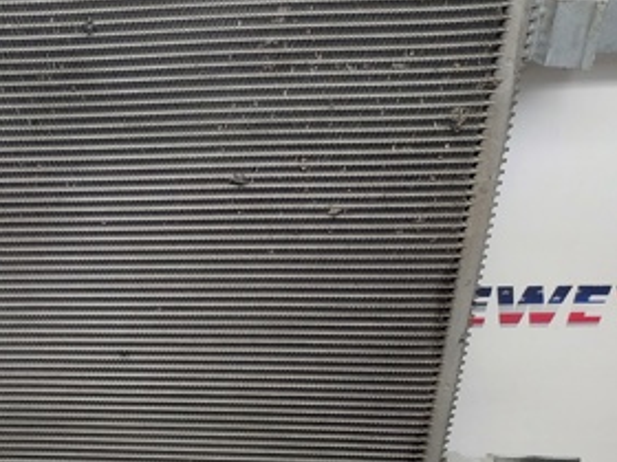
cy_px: 260
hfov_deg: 27.5
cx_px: -73
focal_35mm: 64
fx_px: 1141
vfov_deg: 22.9
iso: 160
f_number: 1.8
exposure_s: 1/50
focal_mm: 5.32
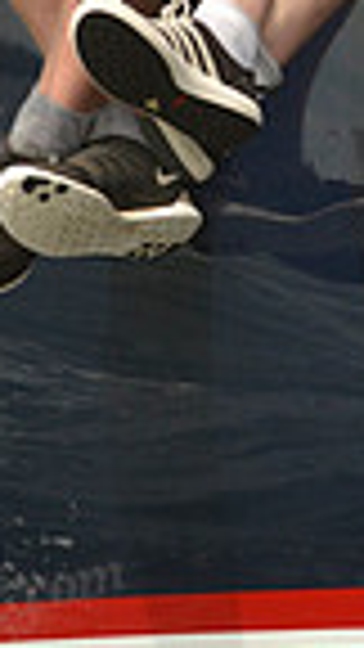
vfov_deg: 2.6
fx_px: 14448
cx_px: 360
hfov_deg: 1.4
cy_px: -115
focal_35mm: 842
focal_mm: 200
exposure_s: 1/1250
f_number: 6.3
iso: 280
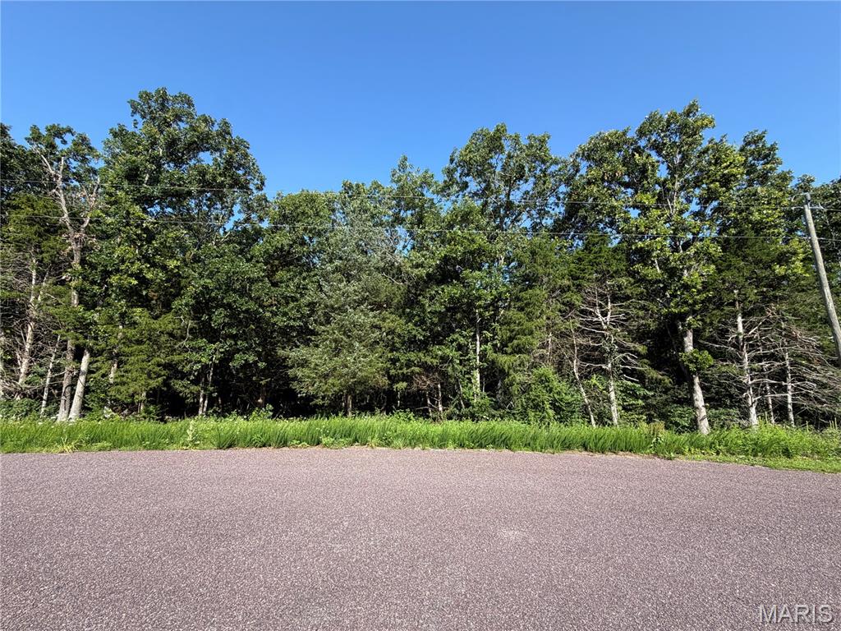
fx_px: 340
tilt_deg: +11.3
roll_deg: +0.1
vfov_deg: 85.7
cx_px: 420
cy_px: 316
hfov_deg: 102.1
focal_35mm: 14
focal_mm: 2.22
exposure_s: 1/549
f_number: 2.2
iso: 40
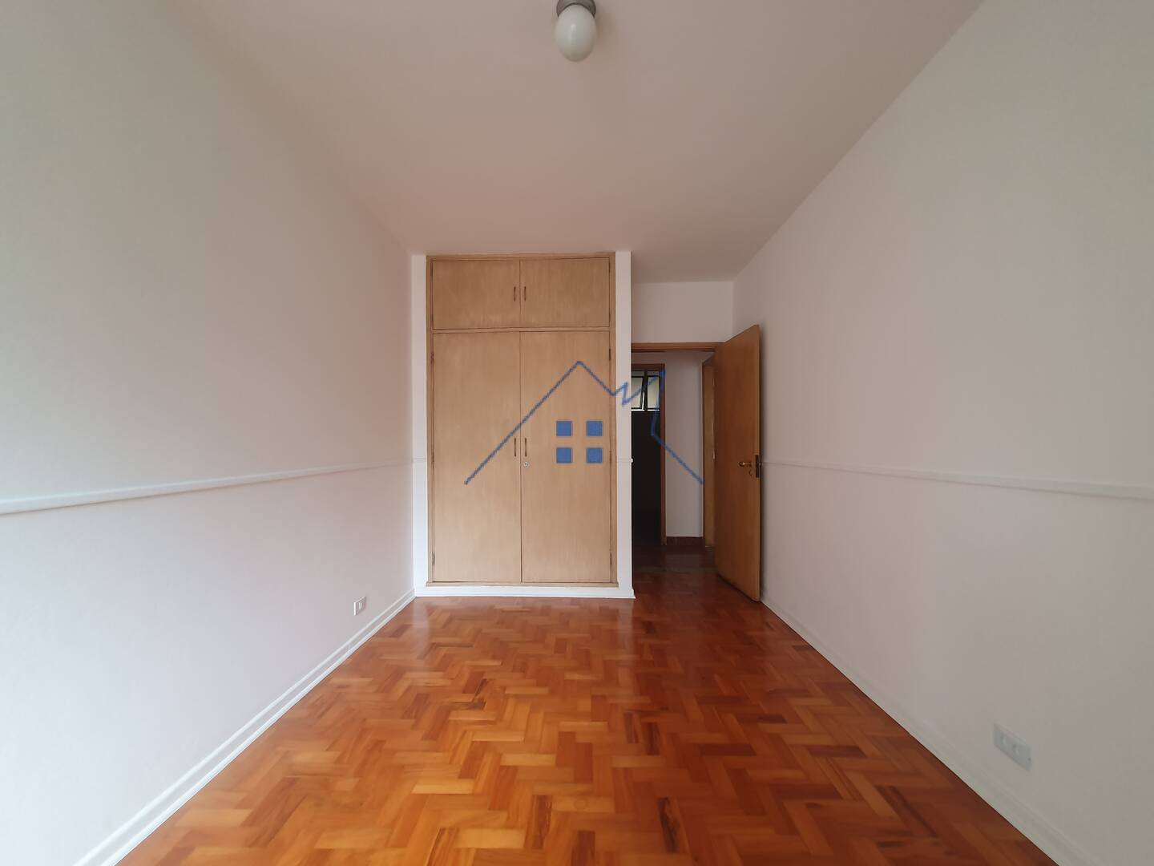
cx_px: 577
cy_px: 433
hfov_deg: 106.2
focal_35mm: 13
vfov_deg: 89.9
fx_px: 433
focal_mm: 1.8
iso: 160
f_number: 2.2
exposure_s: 1/50
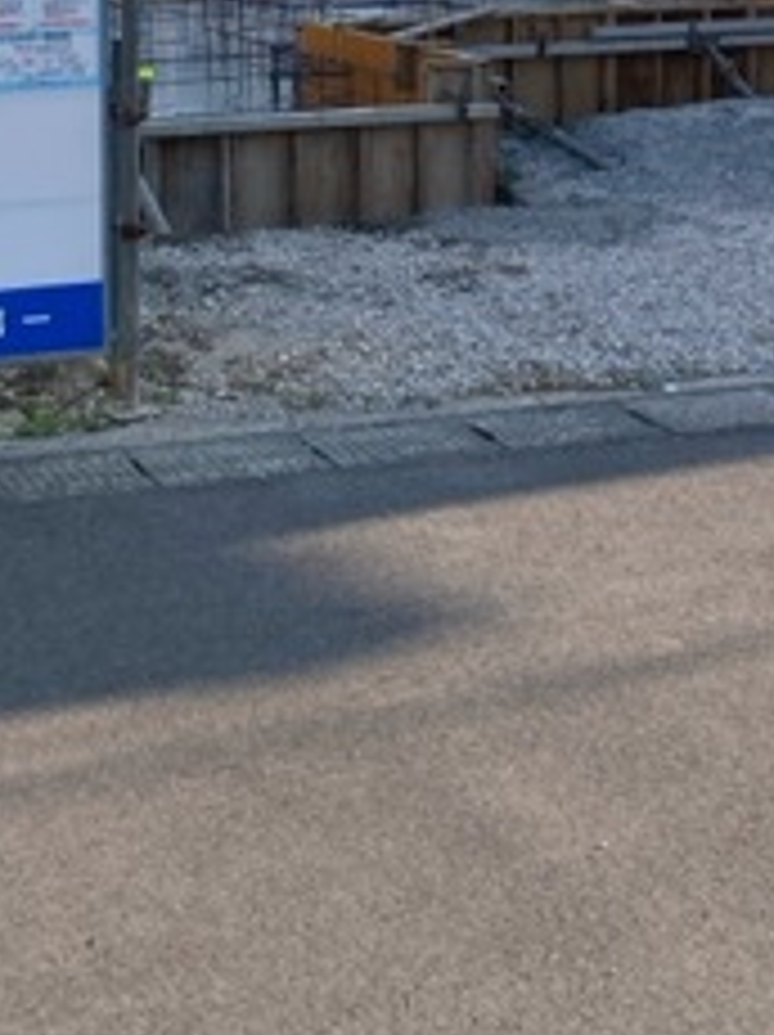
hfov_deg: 18.8
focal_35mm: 78
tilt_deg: -3.9
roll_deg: -1.2
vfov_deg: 23.4
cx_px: 248
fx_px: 2330
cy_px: -117
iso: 20
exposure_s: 1/1736
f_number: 1.8
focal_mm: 3.99
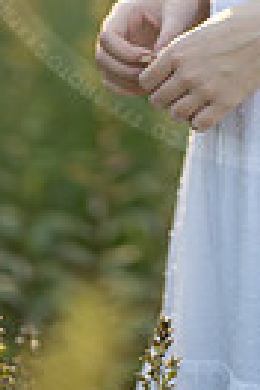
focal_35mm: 289
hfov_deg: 4.7
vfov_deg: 7.0
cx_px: 322
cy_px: -201
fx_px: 3131
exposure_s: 1/1600
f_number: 1.2
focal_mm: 85
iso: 160
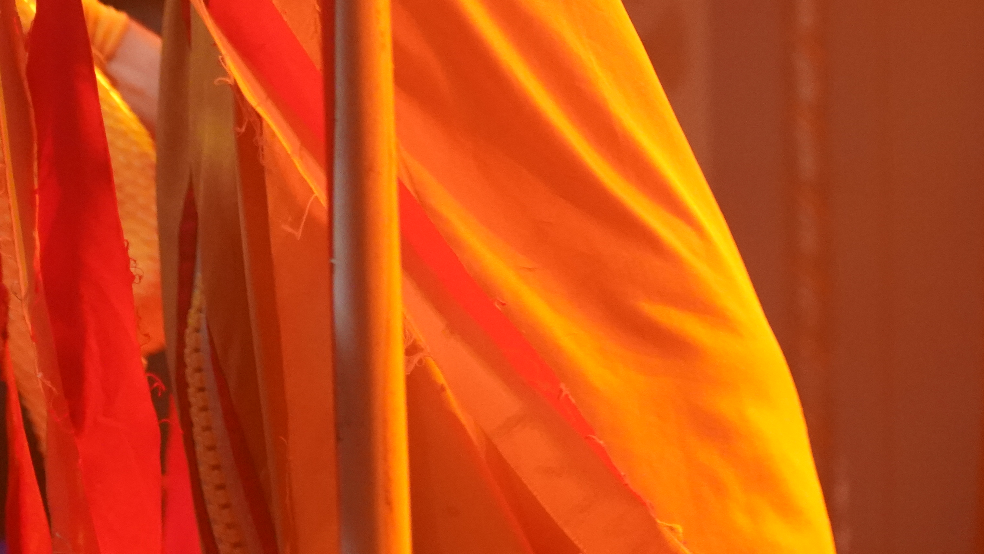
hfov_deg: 9.8
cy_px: 46
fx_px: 5688
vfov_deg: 5.6
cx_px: 119
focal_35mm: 218
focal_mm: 105
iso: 6400
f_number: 4
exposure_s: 1/160
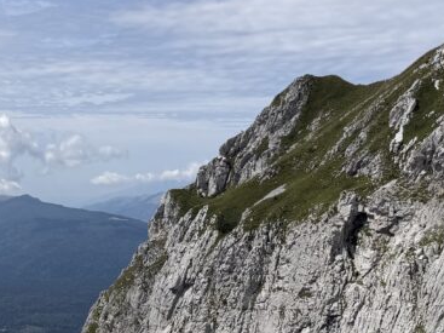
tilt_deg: -15.3
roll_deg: -1.3
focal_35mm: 67
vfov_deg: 20.2
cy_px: 421
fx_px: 859
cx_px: 12
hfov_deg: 27.5
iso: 80
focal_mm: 6.76
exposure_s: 1/8130
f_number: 1.78
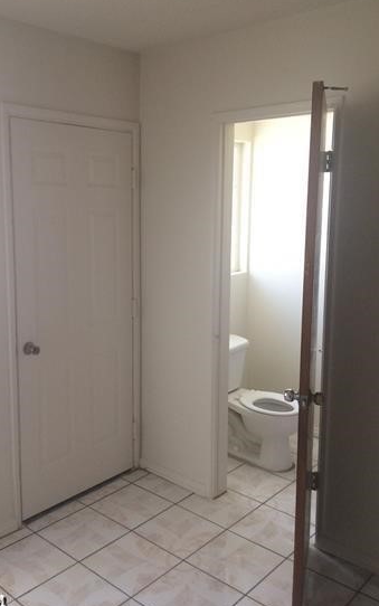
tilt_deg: -10.2
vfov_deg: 56.7
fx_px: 562
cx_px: 158
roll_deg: +0.9
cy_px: 284
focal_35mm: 34
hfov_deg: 37.2
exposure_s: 1/30
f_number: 2.2
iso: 32
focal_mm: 4.15
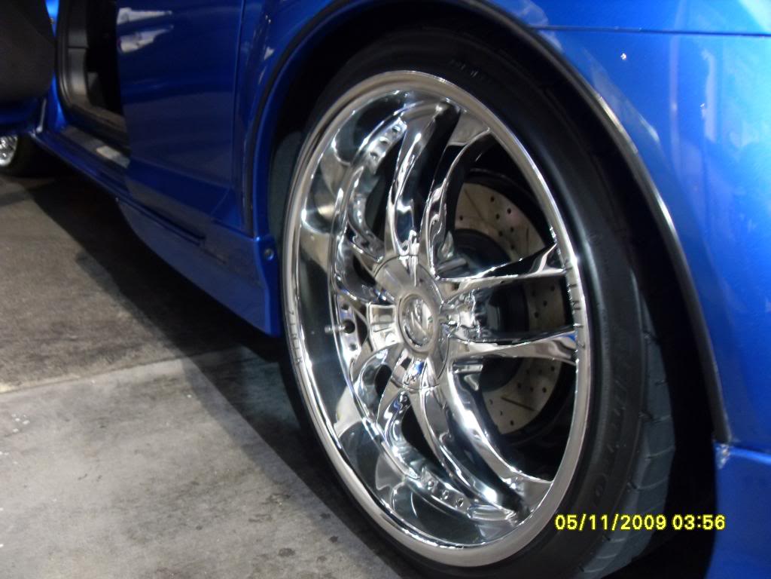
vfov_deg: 41.8
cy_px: 290
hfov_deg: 54.0
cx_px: 386
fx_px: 757
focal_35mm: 34
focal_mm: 6.3
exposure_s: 1/3
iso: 200
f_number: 2.8
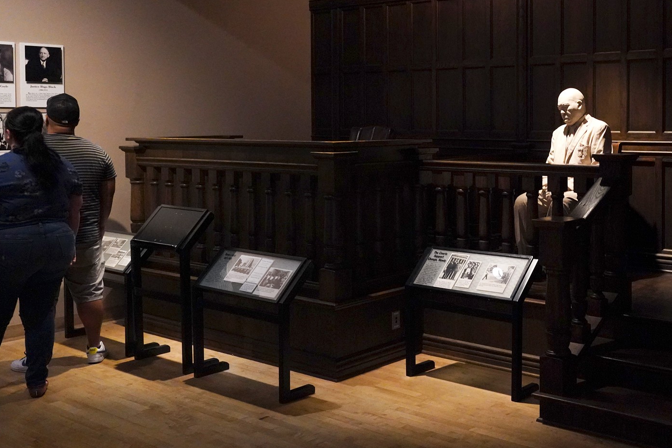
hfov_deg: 47.7
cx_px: 443
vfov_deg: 33.2
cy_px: 157
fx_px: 747
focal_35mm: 40
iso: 8000
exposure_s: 1/100
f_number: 5.6
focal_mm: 28
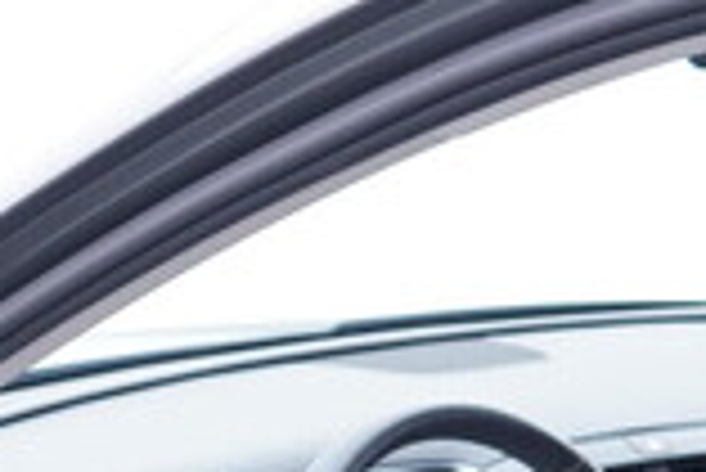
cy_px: 780
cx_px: -90
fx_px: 2473
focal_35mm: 126
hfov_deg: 15.8
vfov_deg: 10.4
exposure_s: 1/40
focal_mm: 24
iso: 250
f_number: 2.8
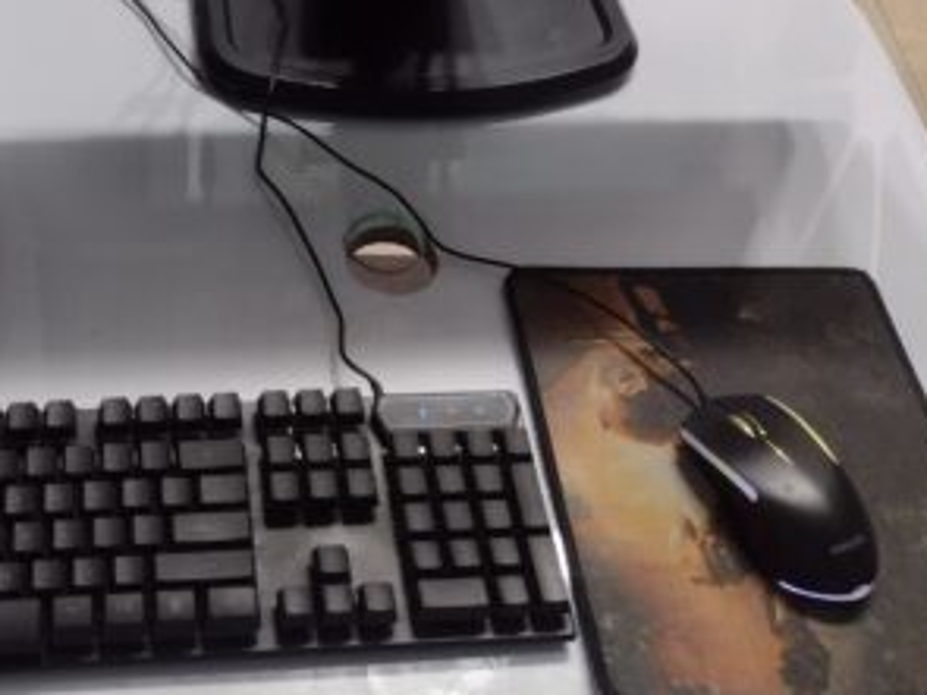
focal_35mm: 55
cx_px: 204
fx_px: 1472
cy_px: 44
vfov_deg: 25.5
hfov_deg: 34.0
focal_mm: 4.71
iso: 400
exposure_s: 1/50
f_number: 1.7
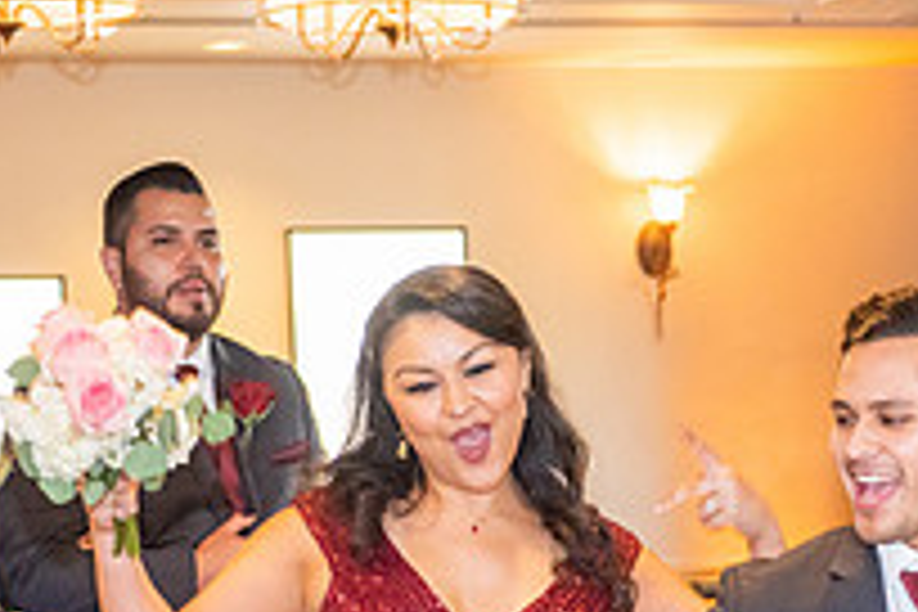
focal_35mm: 159
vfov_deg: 8.5
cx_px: 680
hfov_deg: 12.9
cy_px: 785
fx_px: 4054
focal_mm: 56
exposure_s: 1/125
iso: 1600
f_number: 3.5
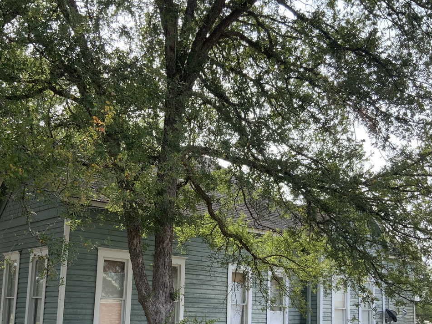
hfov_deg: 42.9
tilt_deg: +10.1
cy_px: 235
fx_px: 549
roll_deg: -0.2
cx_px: 211
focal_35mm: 44
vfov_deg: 32.4
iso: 16
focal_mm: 3
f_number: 1.8
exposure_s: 1/491
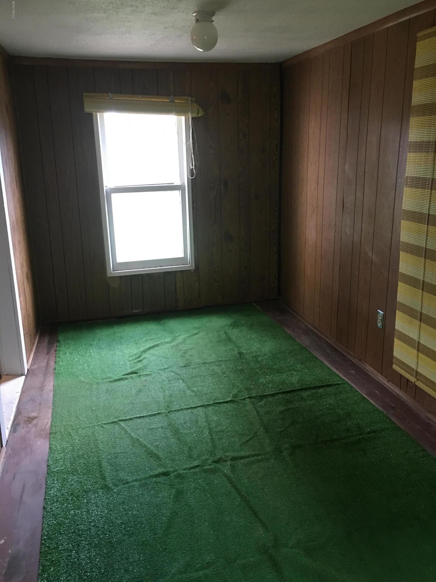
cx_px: 218
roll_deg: +2.1
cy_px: 291
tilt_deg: -15.0
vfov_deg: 61.7
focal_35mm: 29
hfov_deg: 48.2
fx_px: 487
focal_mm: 4.15
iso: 80
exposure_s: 1/15
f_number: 2.2
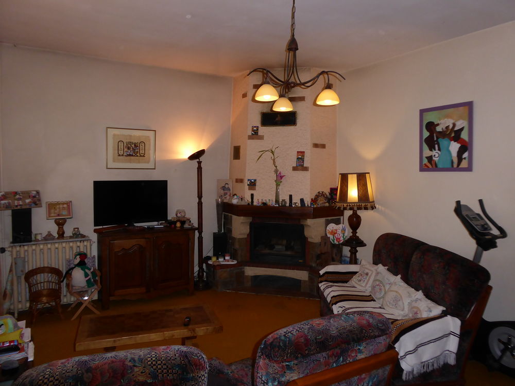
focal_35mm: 25
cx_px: 258
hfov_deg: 69.4
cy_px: 193
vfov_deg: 54.9
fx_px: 372
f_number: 3.3
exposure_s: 1/60
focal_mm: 4.3
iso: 200
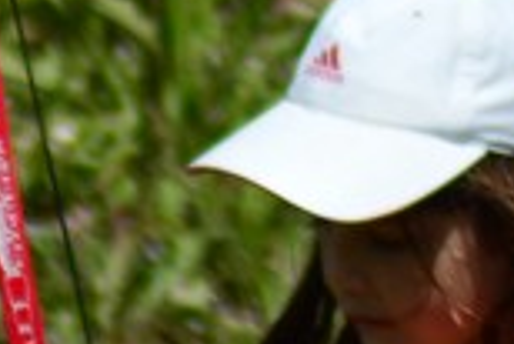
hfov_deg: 1.0
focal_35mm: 1990
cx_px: 1258
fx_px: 28439
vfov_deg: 0.7
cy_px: 18
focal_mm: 200
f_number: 4.8
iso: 100
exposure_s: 1/1000
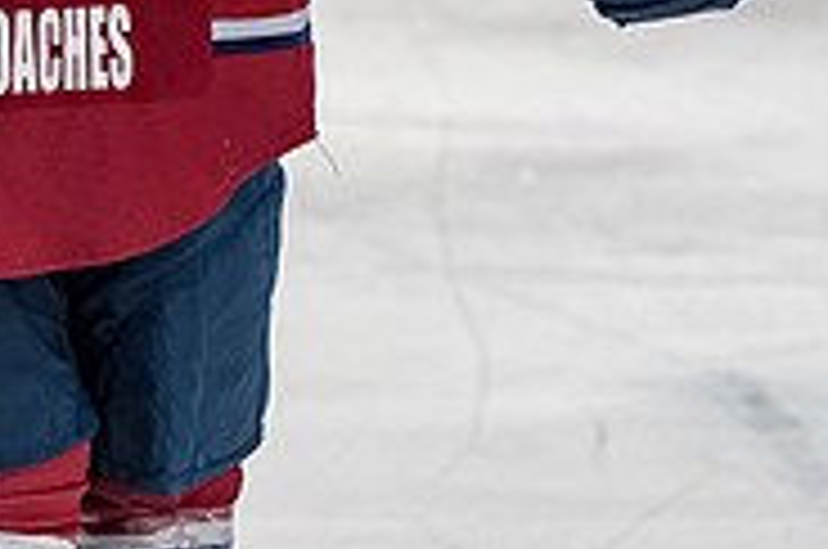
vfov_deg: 1.4
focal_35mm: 967
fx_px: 22202
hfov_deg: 2.1
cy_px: -329
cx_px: 27
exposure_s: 1/800
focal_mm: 175
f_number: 3.2
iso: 1600
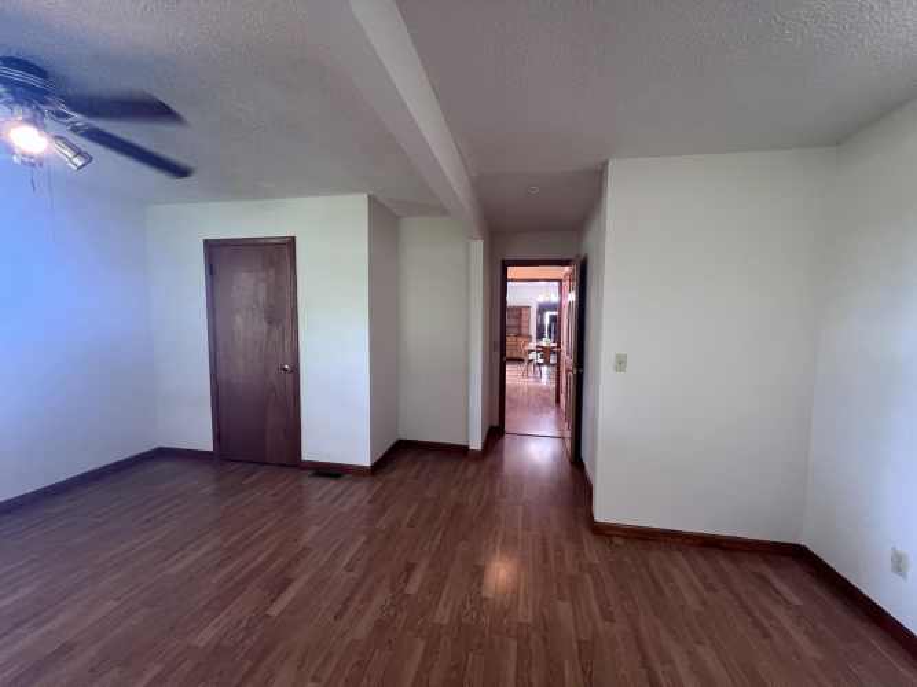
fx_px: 344
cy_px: 344
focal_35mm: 13
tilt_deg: -4.9
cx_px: 458
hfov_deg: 106.2
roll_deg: -0.3
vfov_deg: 89.9
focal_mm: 1.57
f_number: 1.8
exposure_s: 1/60
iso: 250
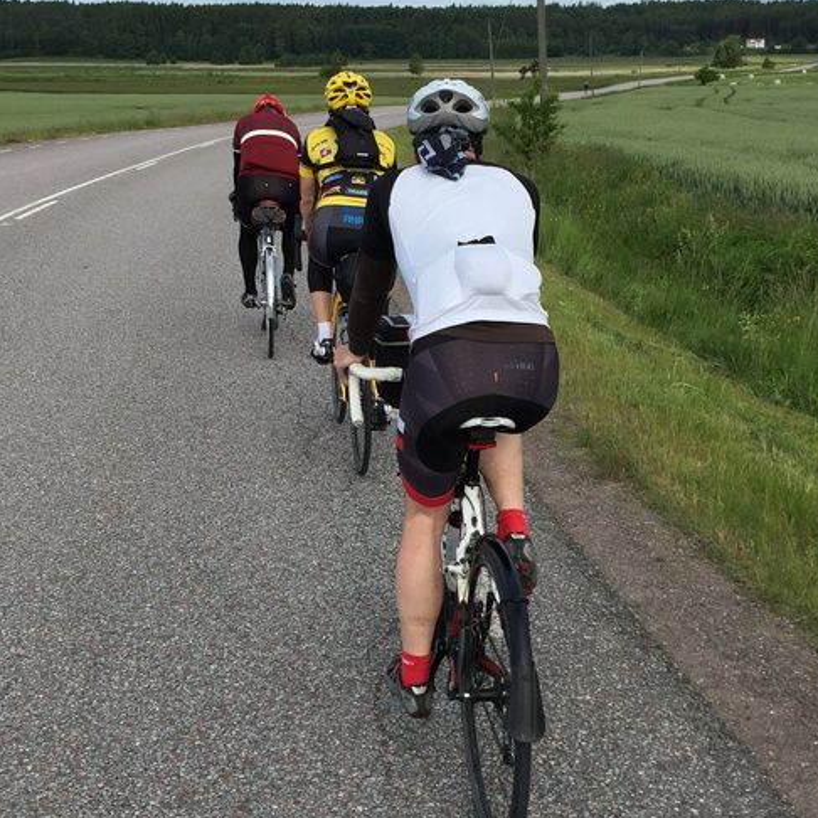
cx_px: 366
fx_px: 1363
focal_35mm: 51
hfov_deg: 33.4
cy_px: 482
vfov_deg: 33.3
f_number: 2.2
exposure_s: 1/1647
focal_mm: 4.15
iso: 32
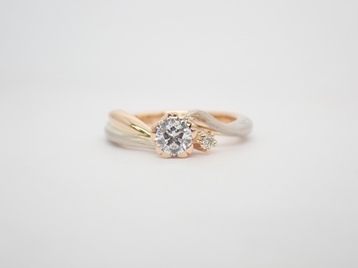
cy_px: 134
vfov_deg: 18.0
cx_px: 179
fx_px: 848
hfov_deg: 23.8
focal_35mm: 82
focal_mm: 14.62
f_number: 4.3
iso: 200
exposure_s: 1/100
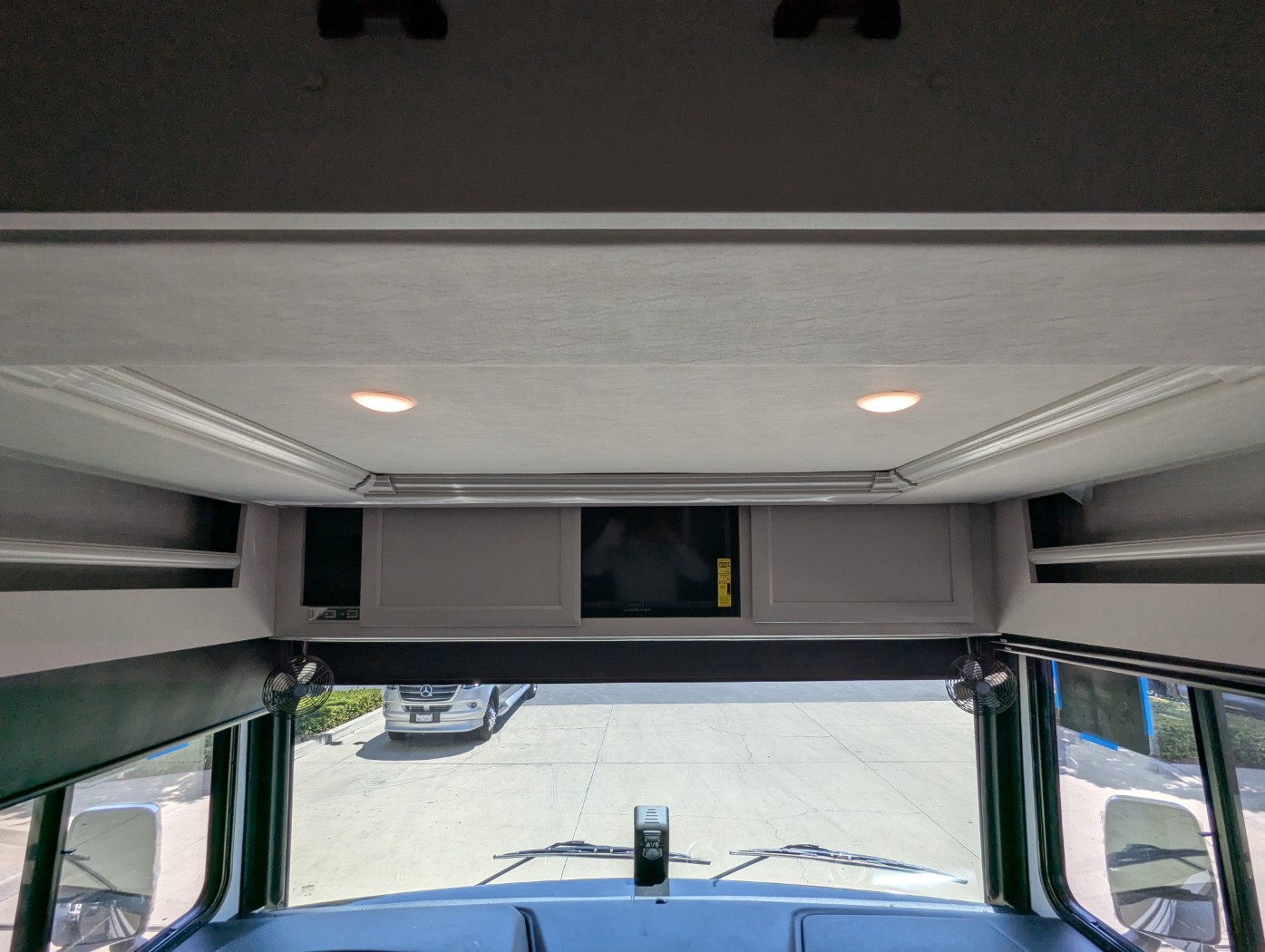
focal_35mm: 16
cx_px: 632
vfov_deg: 78.2
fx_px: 585
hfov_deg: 94.4
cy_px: 476
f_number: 2.2
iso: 49
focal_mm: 2.35
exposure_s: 1/720
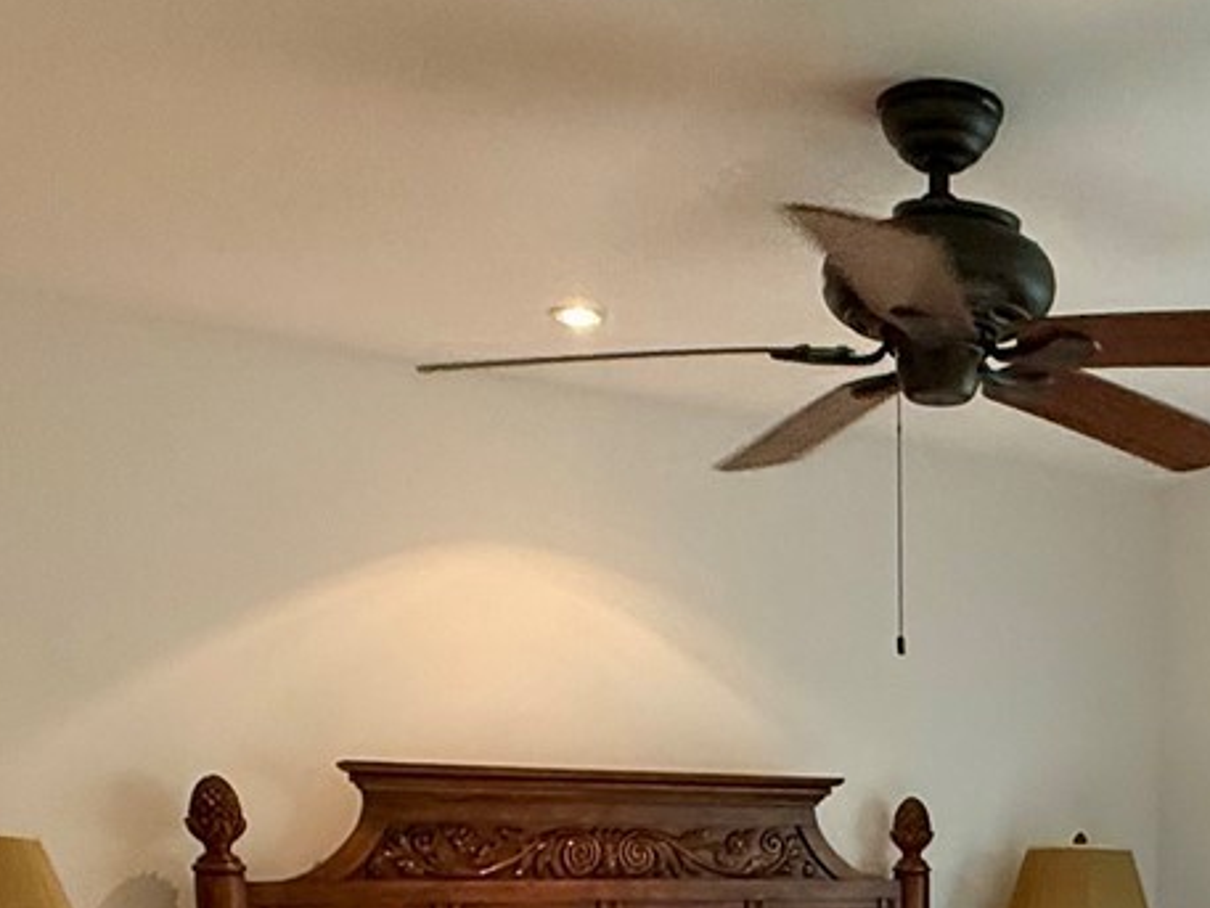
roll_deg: +0.0
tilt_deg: -9.9
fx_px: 1713
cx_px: 1017
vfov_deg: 25.7
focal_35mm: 49
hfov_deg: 37.1
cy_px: 1167
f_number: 2.2
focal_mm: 2.22
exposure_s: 1/60
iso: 250
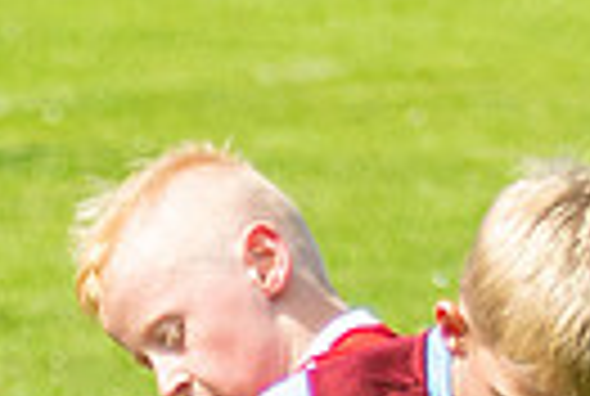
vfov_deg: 1.2
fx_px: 19679
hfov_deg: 1.7
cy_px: 531
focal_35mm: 1198
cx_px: -152
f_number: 3.2
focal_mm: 86
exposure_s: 1/2500
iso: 250
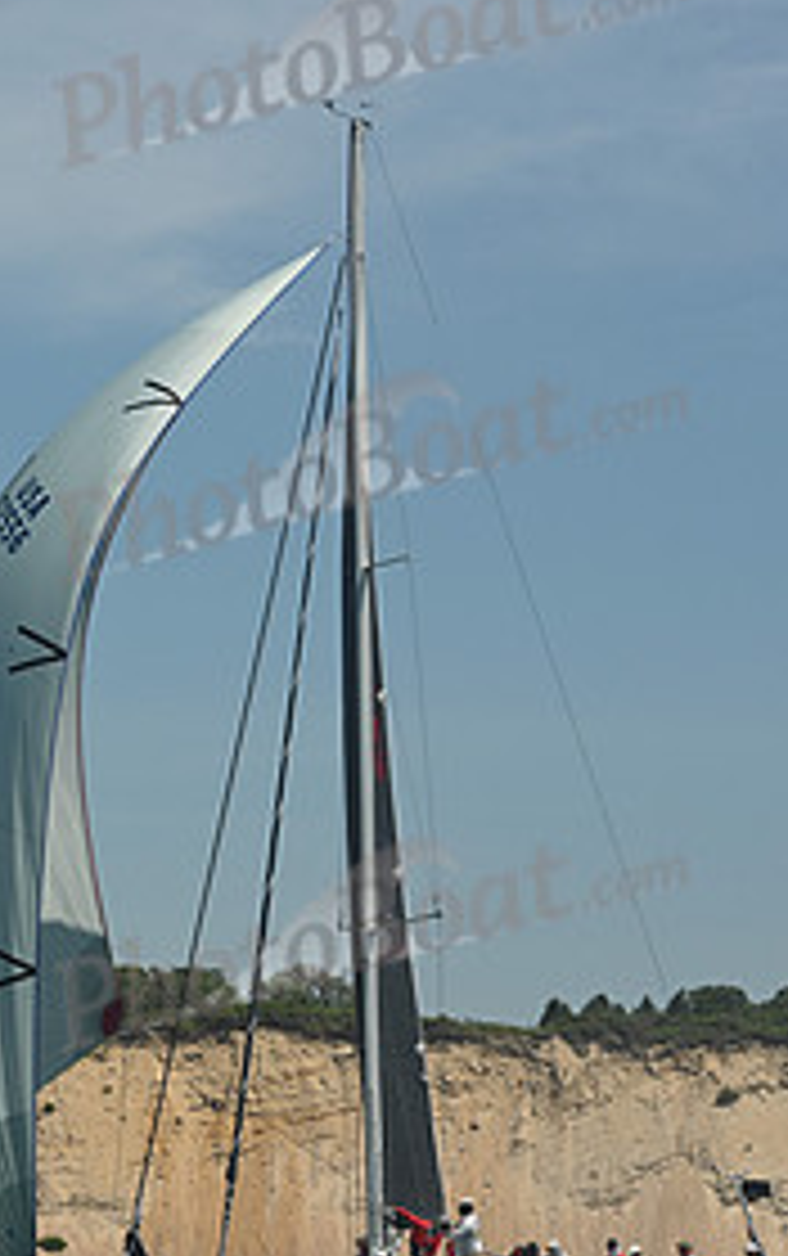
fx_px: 6889
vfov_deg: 10.4
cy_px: 763
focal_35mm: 201
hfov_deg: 6.5
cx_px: -176
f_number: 10
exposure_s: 1/1000
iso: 320
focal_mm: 95
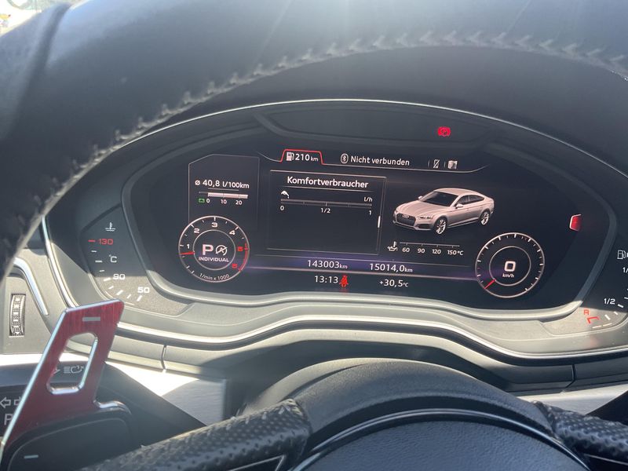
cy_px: 236
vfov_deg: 48.2
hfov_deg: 61.7
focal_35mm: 29
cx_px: 314
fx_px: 526
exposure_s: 1/122
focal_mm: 3
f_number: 1.8
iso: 40
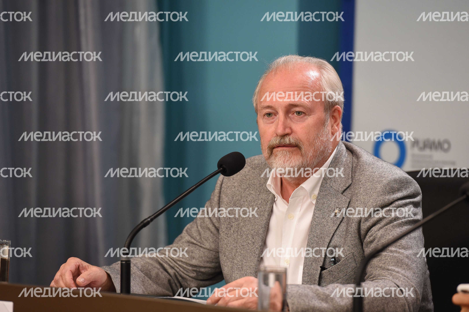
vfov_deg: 6.9
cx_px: 234
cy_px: 156
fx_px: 2604
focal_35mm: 200
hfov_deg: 10.3
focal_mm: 200
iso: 2500
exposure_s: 1/320
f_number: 4.5
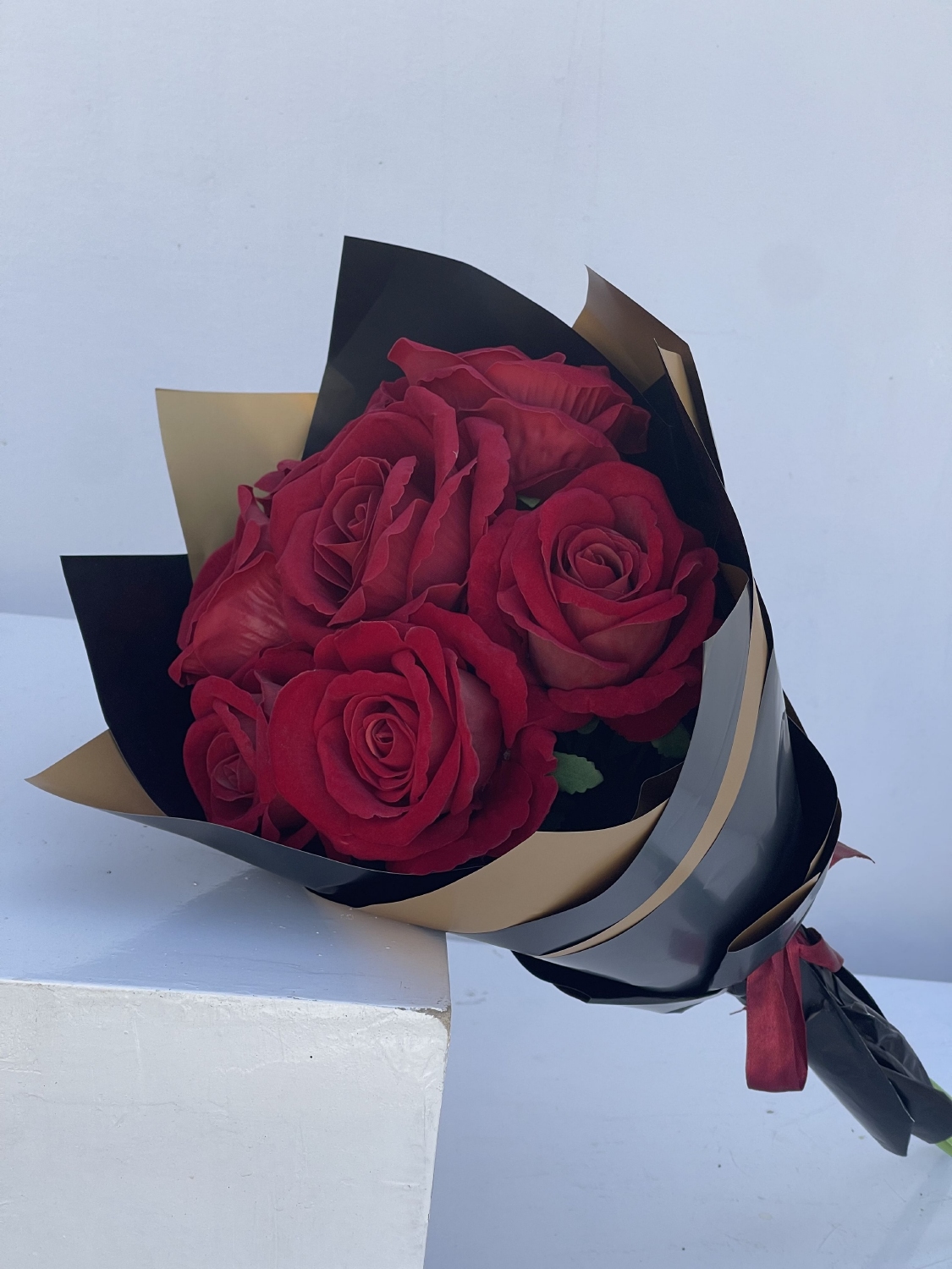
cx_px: 476
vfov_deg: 30.3
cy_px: 634
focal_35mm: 64
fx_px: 2347
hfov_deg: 22.9
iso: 20
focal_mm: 7.5
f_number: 2.2
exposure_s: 1/469
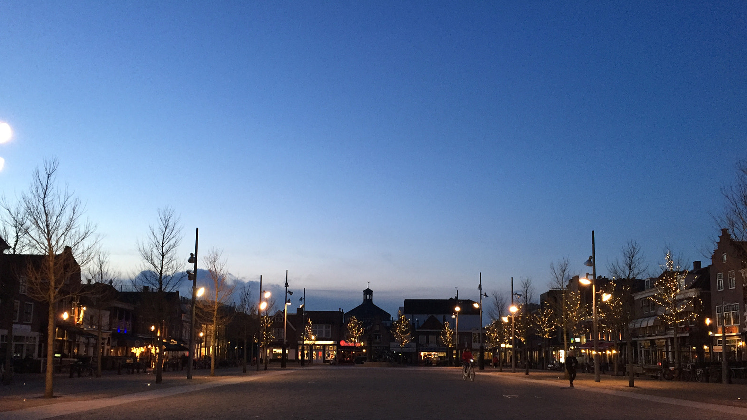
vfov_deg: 36.3
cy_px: 281
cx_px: 376
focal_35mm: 32
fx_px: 634
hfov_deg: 61.0
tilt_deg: +7.4
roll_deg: -1.2
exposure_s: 1/33
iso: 160
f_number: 2.2
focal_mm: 4.15
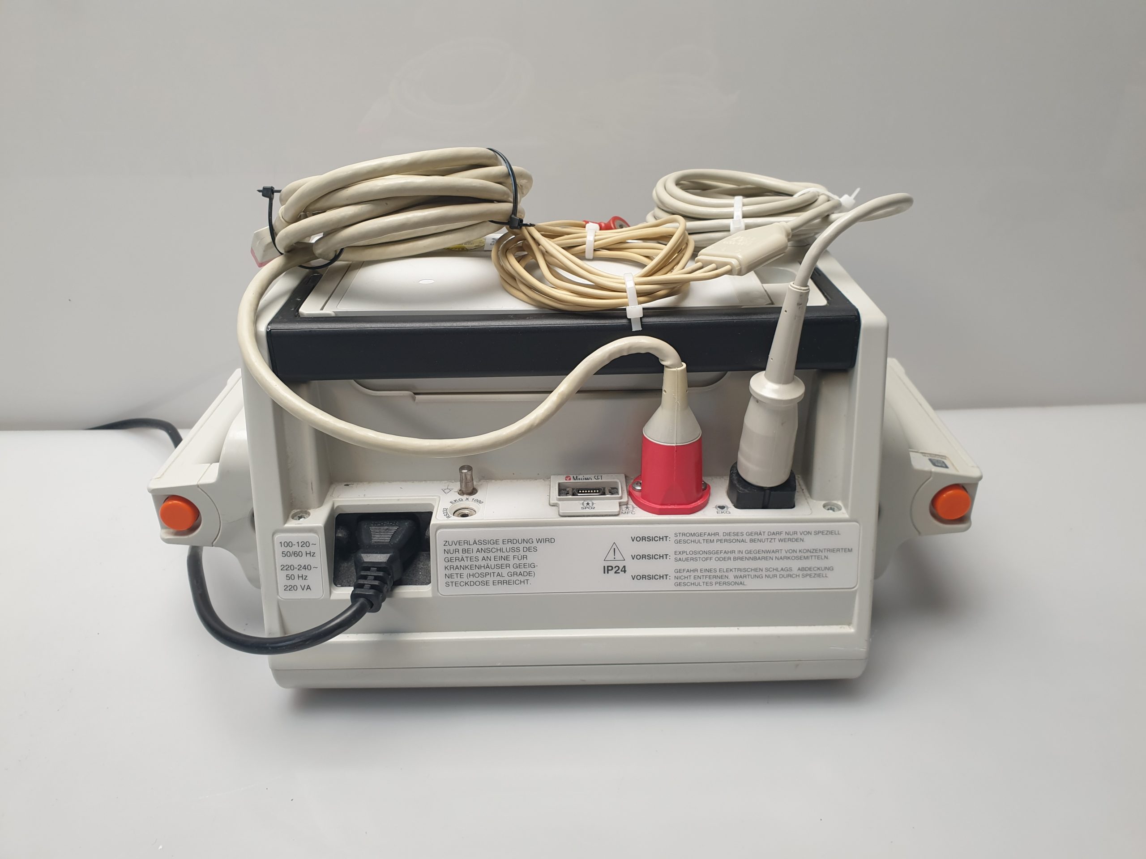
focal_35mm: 26
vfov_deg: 53.1
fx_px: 861
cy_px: 430
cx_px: 573
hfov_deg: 67.3
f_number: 2.4
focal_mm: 4.3
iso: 80
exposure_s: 1/50
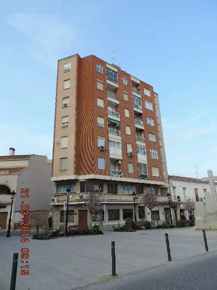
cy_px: 145
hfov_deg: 56.8
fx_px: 201
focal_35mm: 24
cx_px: 108
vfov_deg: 71.6
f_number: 3
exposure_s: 1/250
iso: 80
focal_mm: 4.3
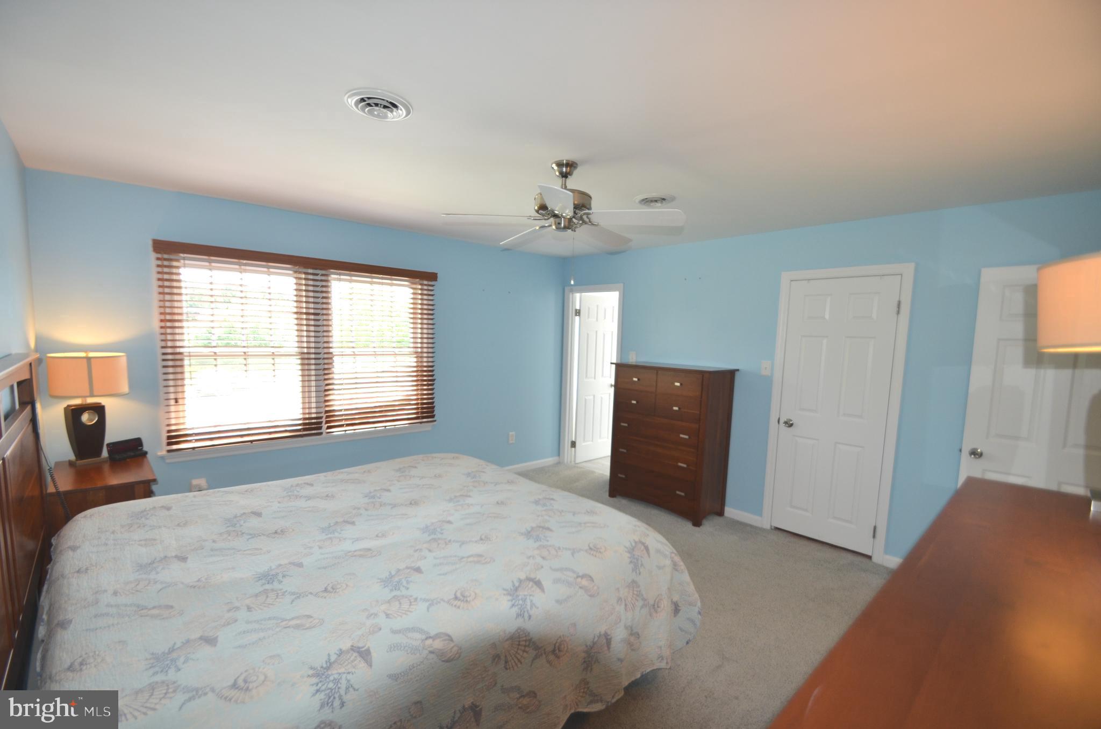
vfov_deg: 77.1
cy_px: 364
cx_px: 550
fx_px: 458
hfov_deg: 100.5
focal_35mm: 15
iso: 400
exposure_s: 1/100
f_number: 3.5
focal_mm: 10
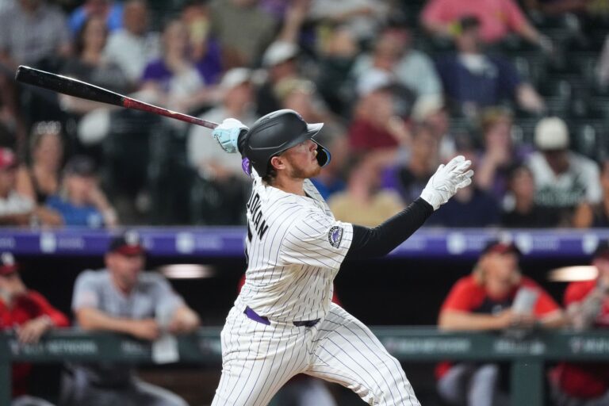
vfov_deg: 2.3
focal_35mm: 600
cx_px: 304
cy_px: 203
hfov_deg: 3.4
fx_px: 10149
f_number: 4
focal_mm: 600
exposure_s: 1/1600
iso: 6400
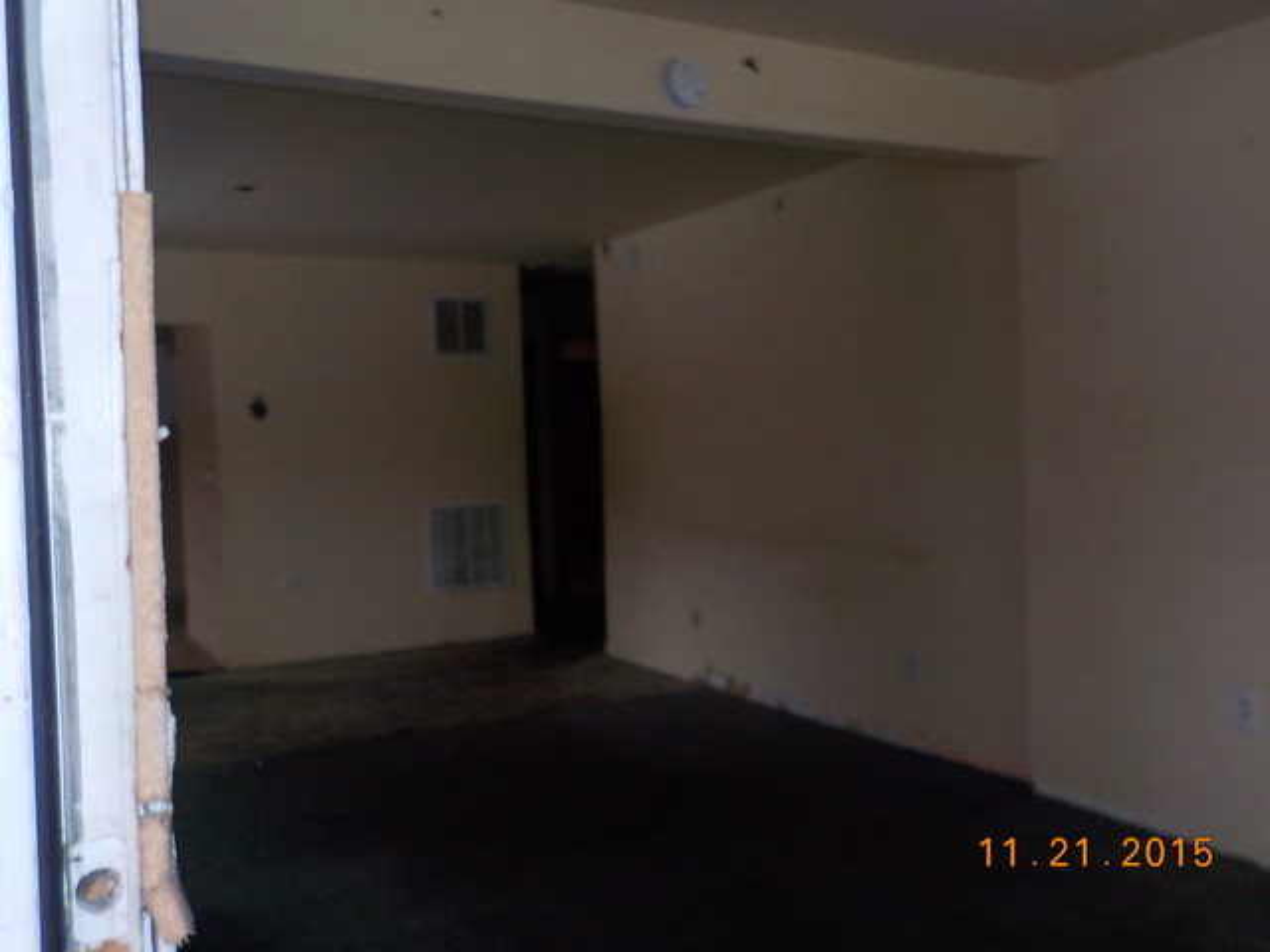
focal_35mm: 30
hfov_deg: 60.0
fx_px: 1101
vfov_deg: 46.8
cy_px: 476
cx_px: 635
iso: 200
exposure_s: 1/30
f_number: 3.3
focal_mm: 4.1
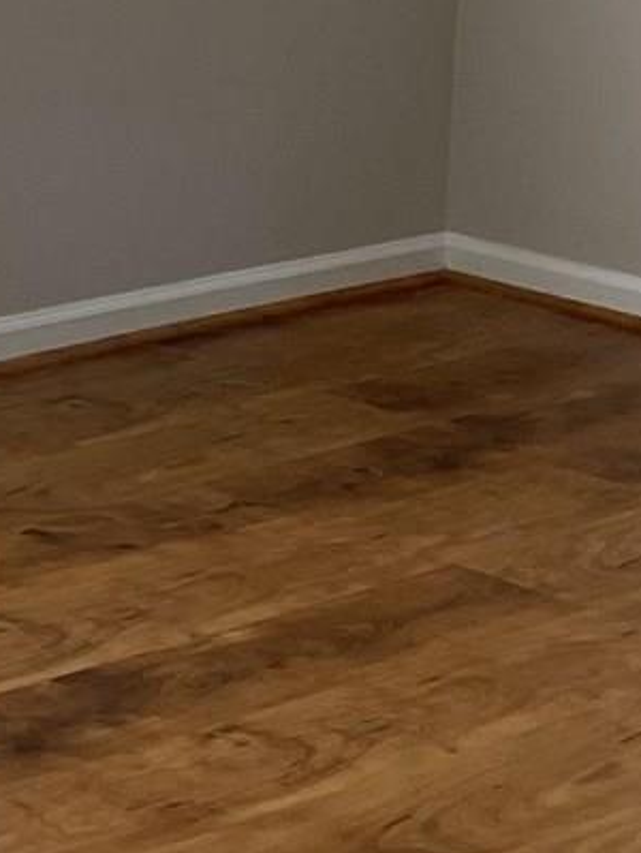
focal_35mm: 150
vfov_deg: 12.9
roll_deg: -2.3
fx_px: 3698
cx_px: -165
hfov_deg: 9.7
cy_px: -47
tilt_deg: -7.8
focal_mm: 4.2
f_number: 1.6
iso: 100
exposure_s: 1/120
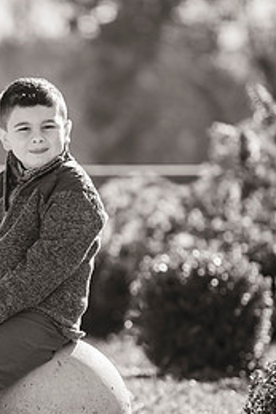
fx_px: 3984
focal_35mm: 346
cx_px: 40
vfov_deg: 6.0
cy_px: 250
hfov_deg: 4.0
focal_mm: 200
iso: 400
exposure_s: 1/2000
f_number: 3.5
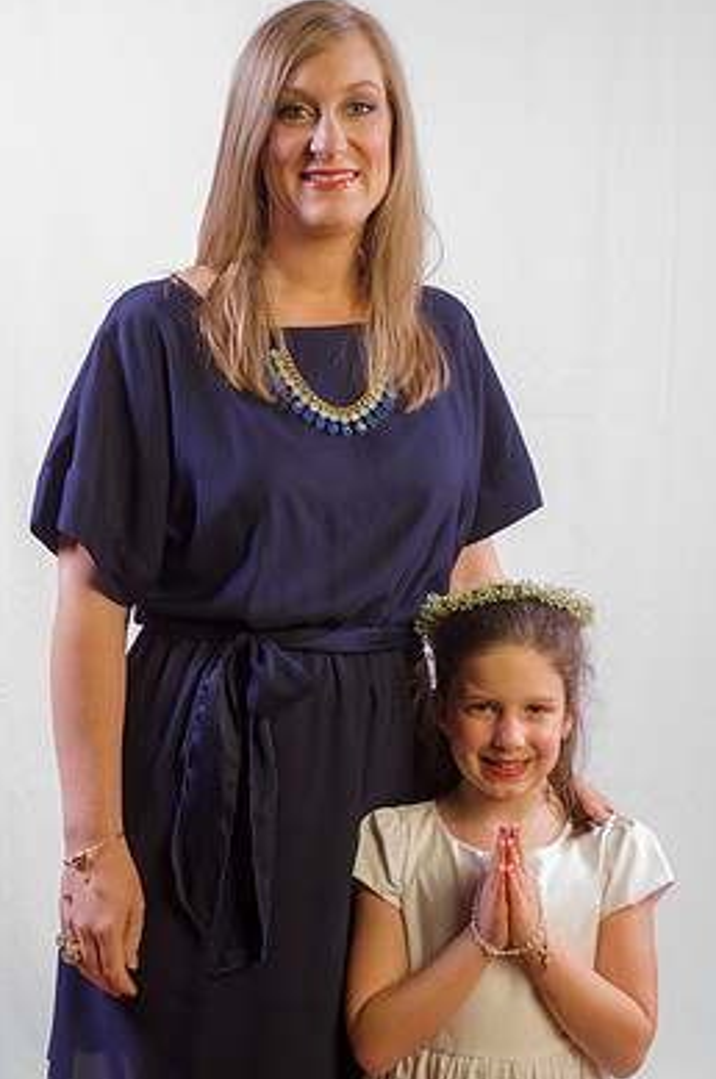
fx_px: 2425
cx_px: 407
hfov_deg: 16.8
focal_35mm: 81
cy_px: 483
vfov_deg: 25.1
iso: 100
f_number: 6.3
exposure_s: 1/160
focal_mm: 70
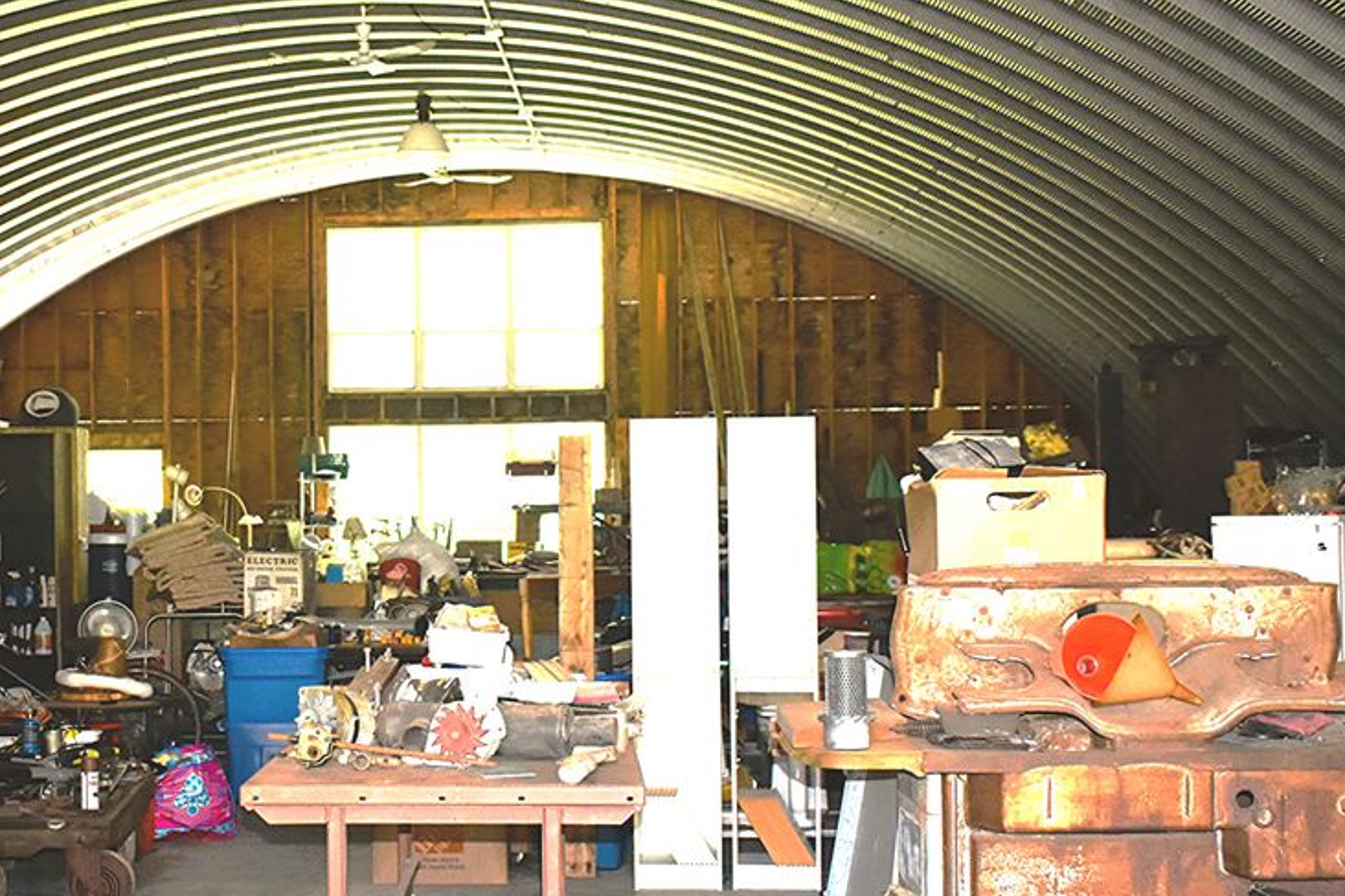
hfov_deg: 33.4
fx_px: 2204
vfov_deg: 23.0
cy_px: 434
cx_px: 382
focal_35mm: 59
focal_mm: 18
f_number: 3.5
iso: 900
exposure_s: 1/125
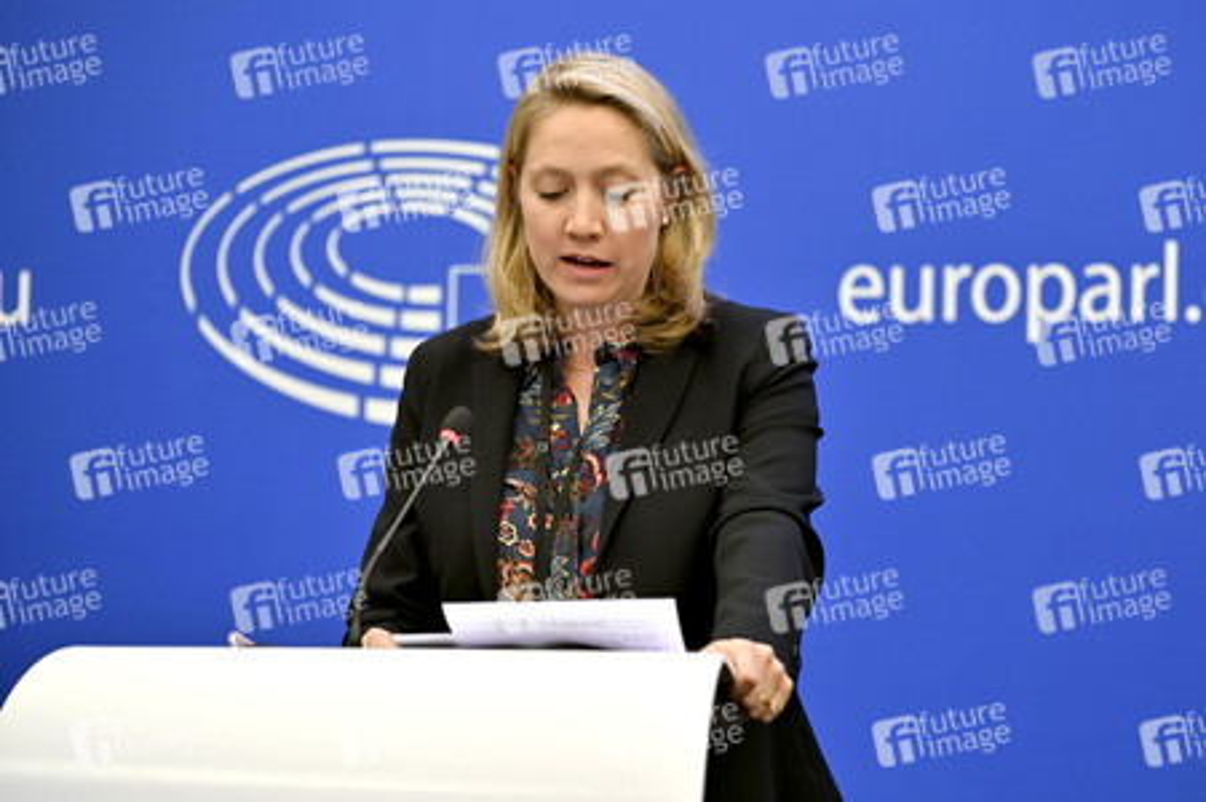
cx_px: 603
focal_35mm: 125
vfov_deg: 11.0
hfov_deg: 16.4
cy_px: 401
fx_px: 4184
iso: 800
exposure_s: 1/250
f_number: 2.8
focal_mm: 125
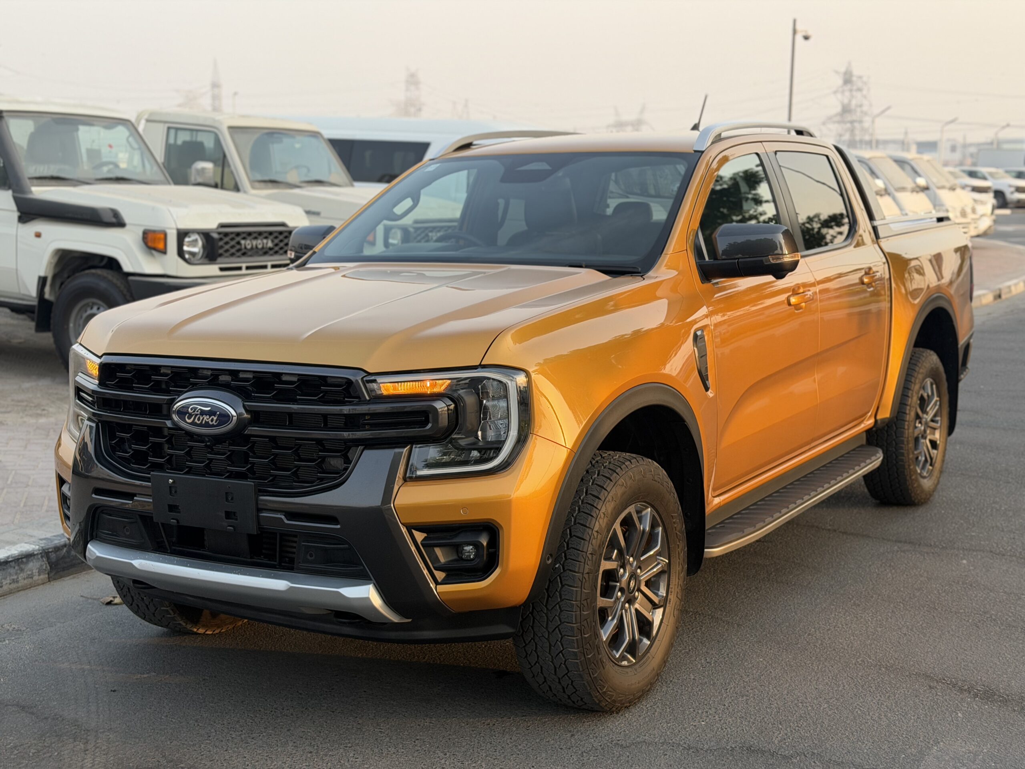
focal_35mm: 48
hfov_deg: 39.7
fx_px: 1421
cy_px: 384
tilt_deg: -9.2
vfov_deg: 30.3
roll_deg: -0.1
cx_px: 512
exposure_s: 1/553
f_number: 1.78
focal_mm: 6.76
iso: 64
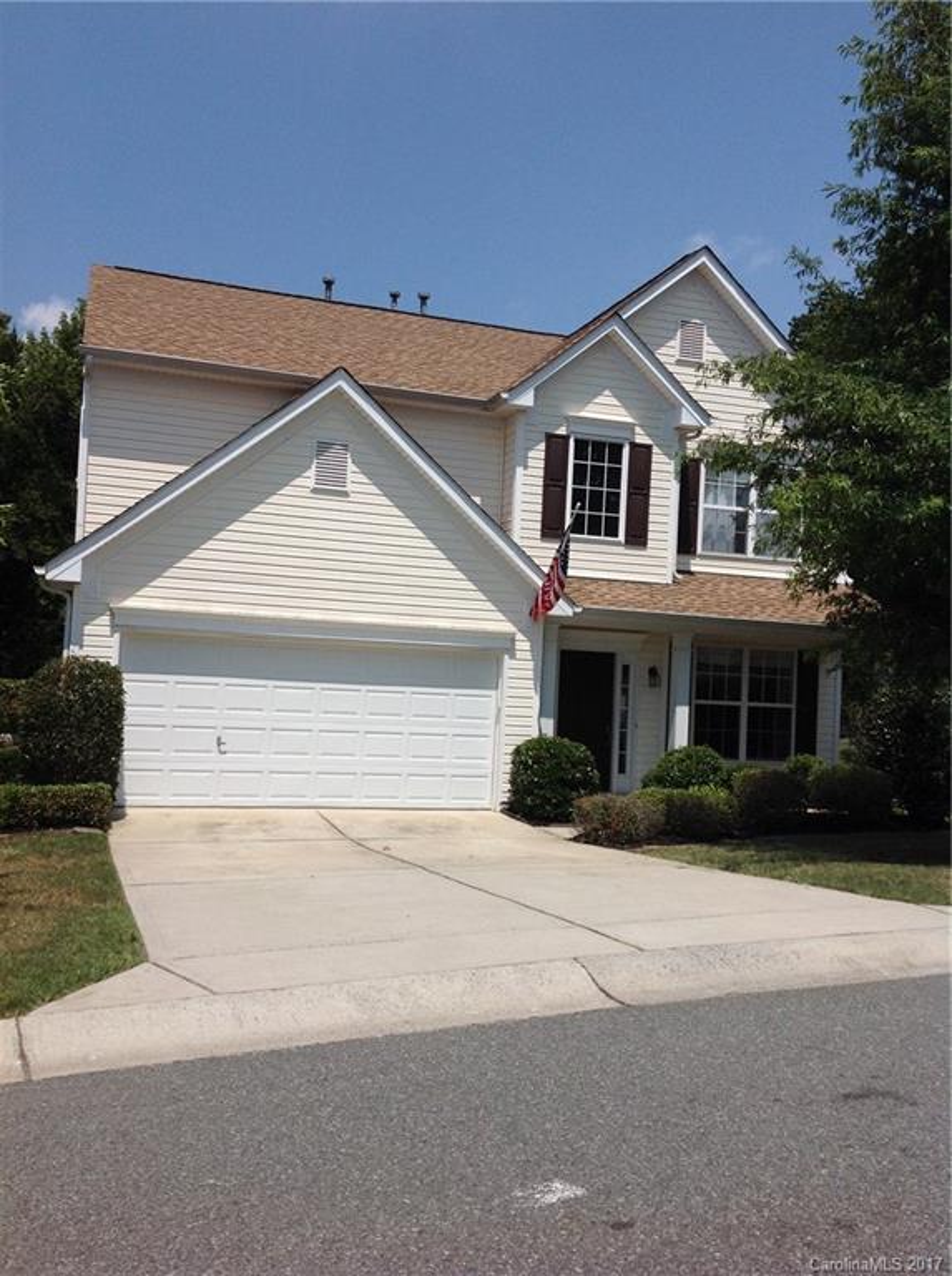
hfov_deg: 40.6
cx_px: 476
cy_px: 638
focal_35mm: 35
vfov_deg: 52.7
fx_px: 1288
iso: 50
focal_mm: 4.28
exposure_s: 1/3788
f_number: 2.4
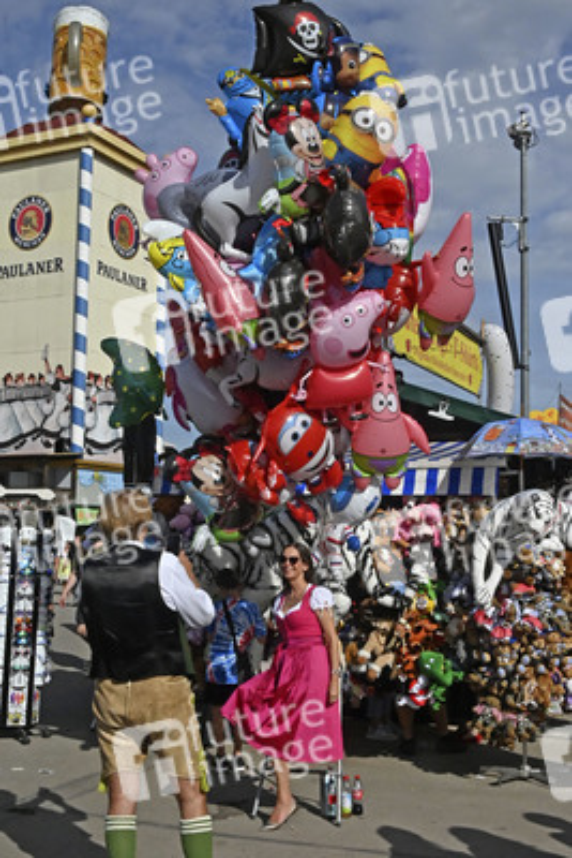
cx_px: 286
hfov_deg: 31.9
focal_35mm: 42
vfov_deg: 46.4
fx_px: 1000
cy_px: 429
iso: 4000
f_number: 22
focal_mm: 28
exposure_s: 1/2500
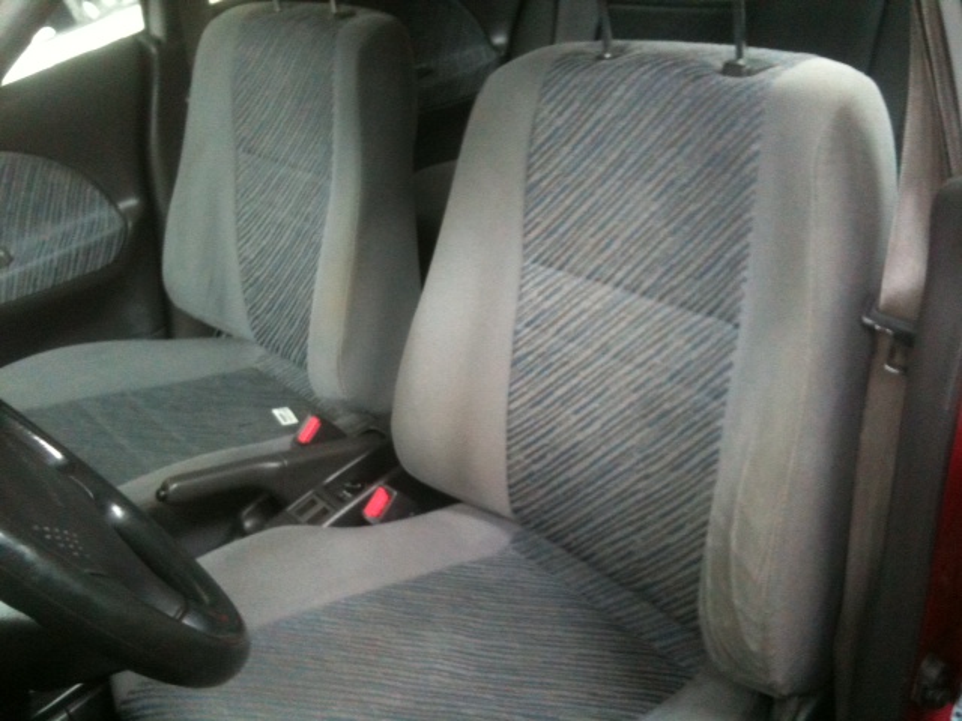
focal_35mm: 35
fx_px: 973
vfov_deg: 40.7
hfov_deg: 52.6
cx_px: 481
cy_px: 360
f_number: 2.8
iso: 250
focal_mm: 3.85
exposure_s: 1/15
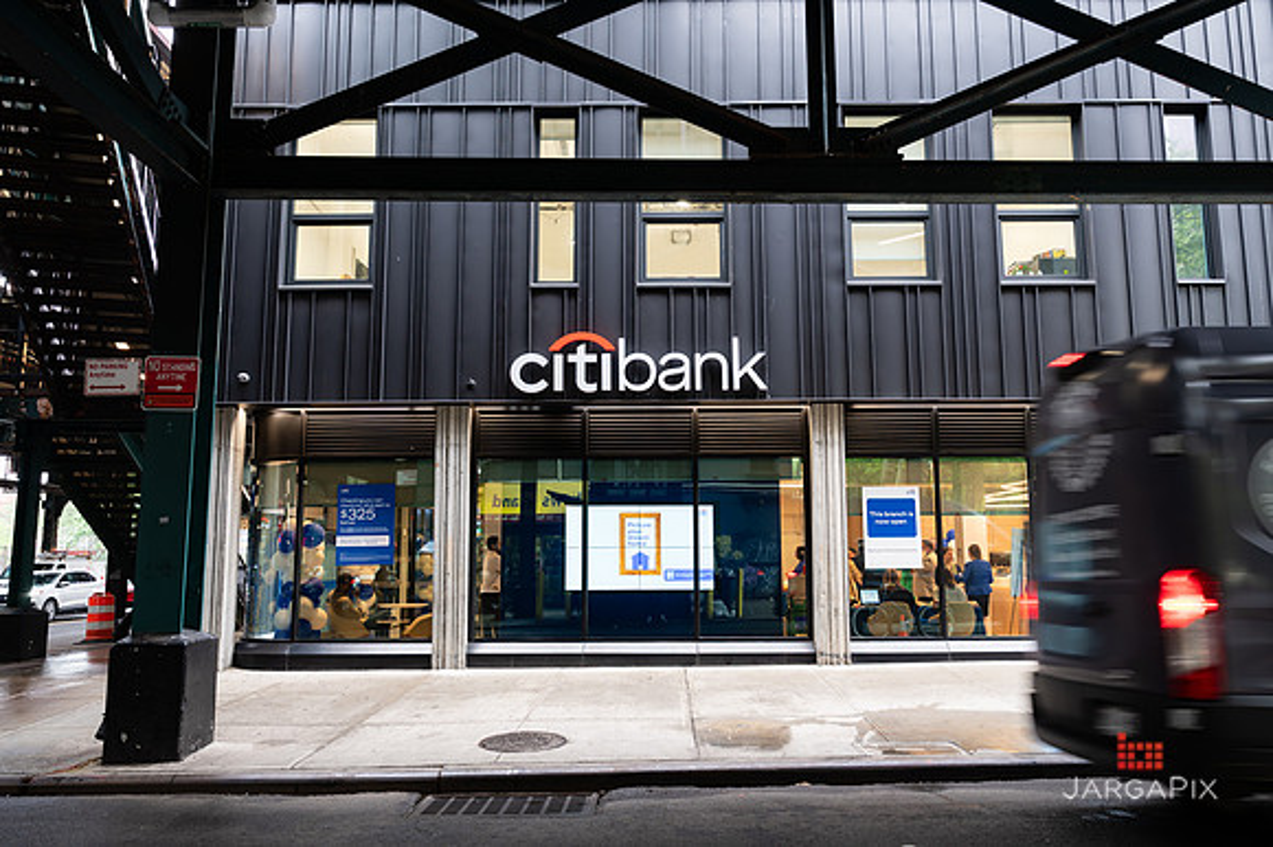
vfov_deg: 47.8
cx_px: 649
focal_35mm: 27
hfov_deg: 67.4
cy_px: 425
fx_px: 955
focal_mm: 25.5
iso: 100
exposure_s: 1/10
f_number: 4
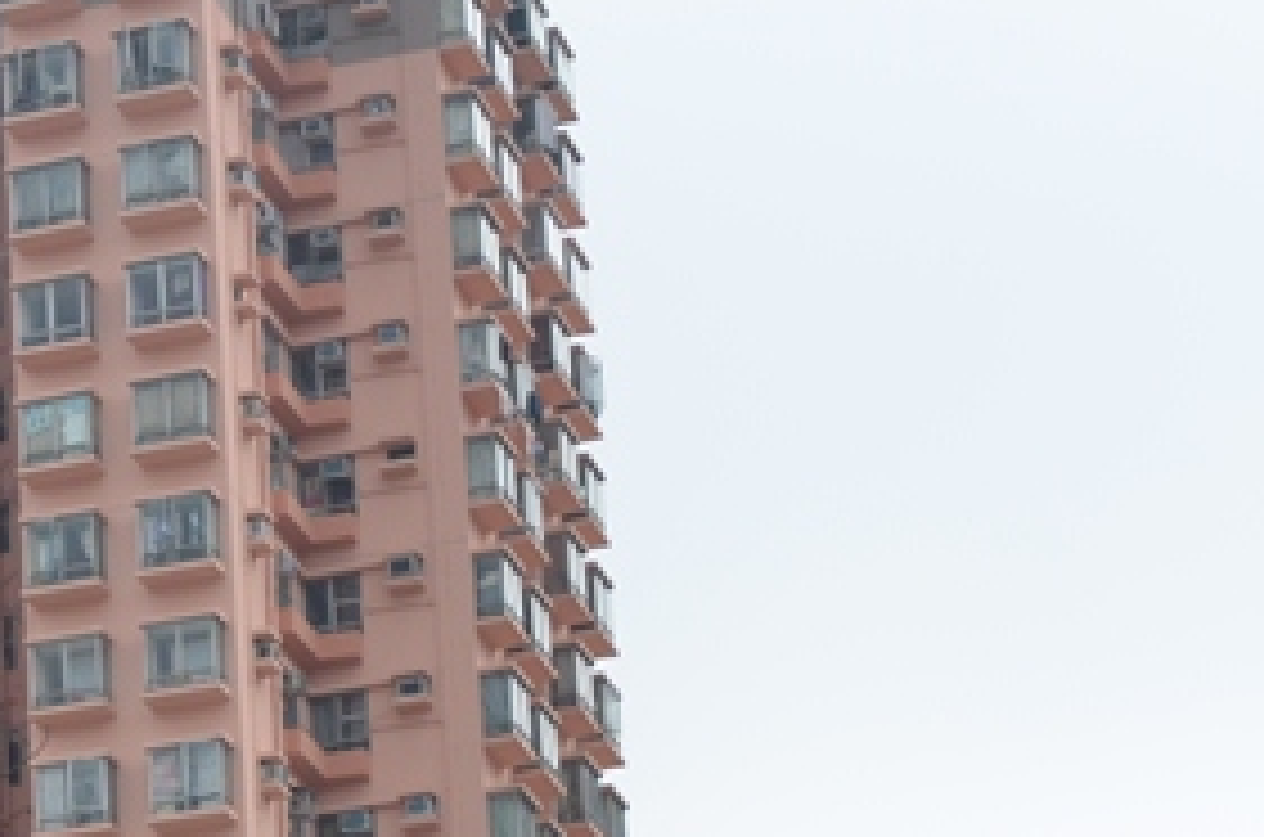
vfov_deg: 8.8
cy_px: 1179
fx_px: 5360
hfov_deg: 12.6
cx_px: -738
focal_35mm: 153
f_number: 8
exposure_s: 1/250
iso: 180
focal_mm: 28
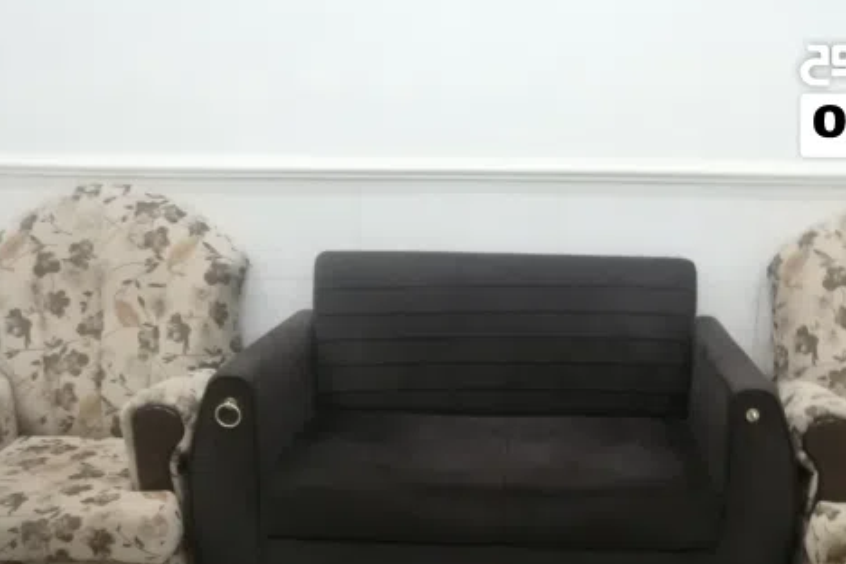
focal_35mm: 37
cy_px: 418
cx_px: 528
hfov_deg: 51.4
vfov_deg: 35.2
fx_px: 869
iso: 400
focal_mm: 3.96
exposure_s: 3
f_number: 1.8
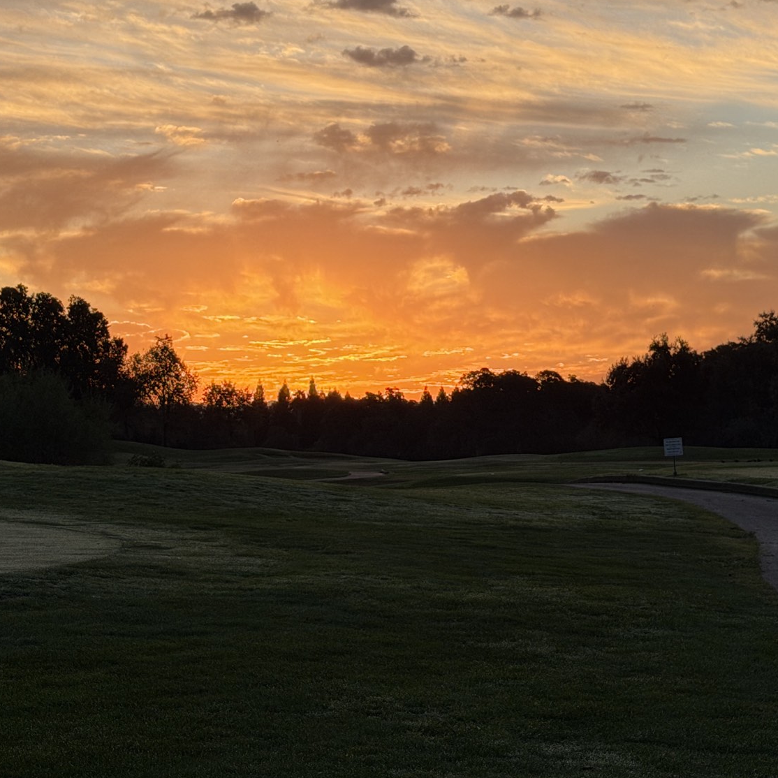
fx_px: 2517
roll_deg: +0.9
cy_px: 303
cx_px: 485
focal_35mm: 99
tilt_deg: +4.1
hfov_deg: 17.5
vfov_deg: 17.5
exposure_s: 1/1484
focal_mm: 6.76
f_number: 1.78
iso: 80
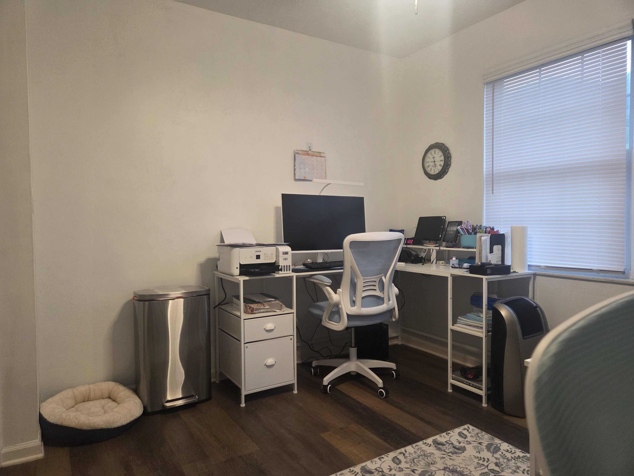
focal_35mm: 23
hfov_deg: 73.9
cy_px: 238
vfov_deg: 58.9
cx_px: 317
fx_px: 421
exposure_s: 1/120
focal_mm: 5.4
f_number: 1.8
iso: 500
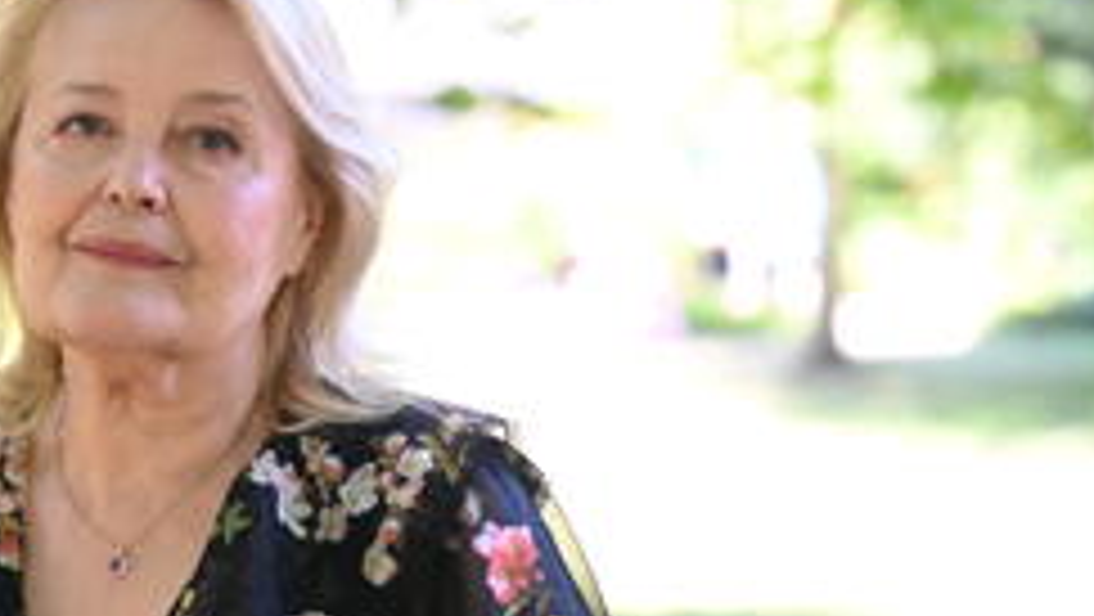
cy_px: 823
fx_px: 8794
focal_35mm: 303
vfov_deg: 4.0
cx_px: 149
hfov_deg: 7.1
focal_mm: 102
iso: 250
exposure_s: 1/50
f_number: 4.5
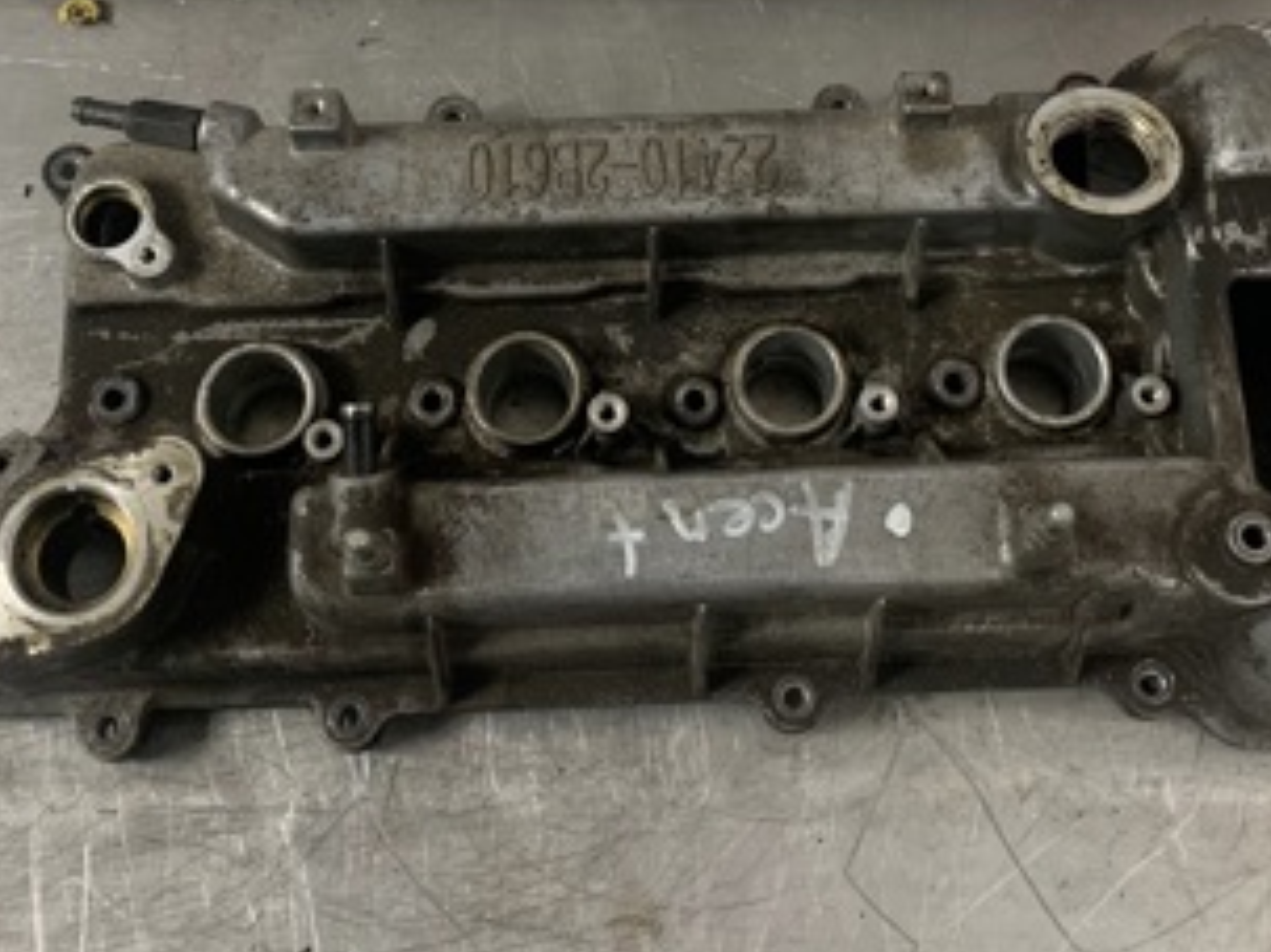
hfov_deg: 34.9
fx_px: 2019
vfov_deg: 25.9
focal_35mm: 55
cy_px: 147
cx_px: 701
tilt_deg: -69.4
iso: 100
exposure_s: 1/70
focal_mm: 4.25
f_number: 1.8
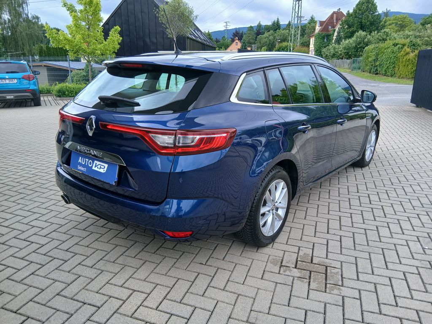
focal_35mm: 26
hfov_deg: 67.3
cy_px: 162
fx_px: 324
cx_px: 216
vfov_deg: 53.1
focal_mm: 3.98
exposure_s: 1/179
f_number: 1.8
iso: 20
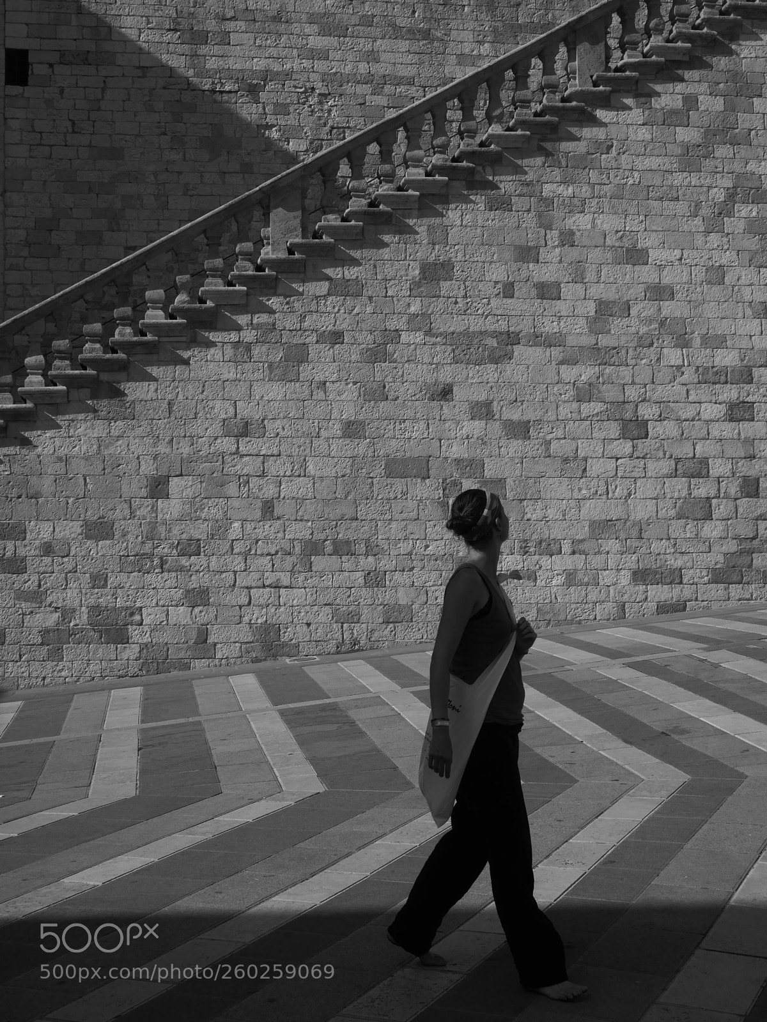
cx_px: 384
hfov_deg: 29.1
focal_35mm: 50
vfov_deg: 38.2
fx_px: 1477
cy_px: 511
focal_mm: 25
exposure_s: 1/800
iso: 200
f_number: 9
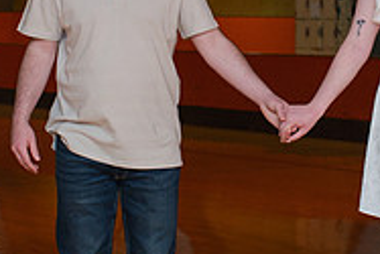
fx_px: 1796
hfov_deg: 12.1
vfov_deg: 8.1
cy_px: 13
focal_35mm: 170
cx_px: 266
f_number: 3.2
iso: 1000
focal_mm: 35
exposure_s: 1/200
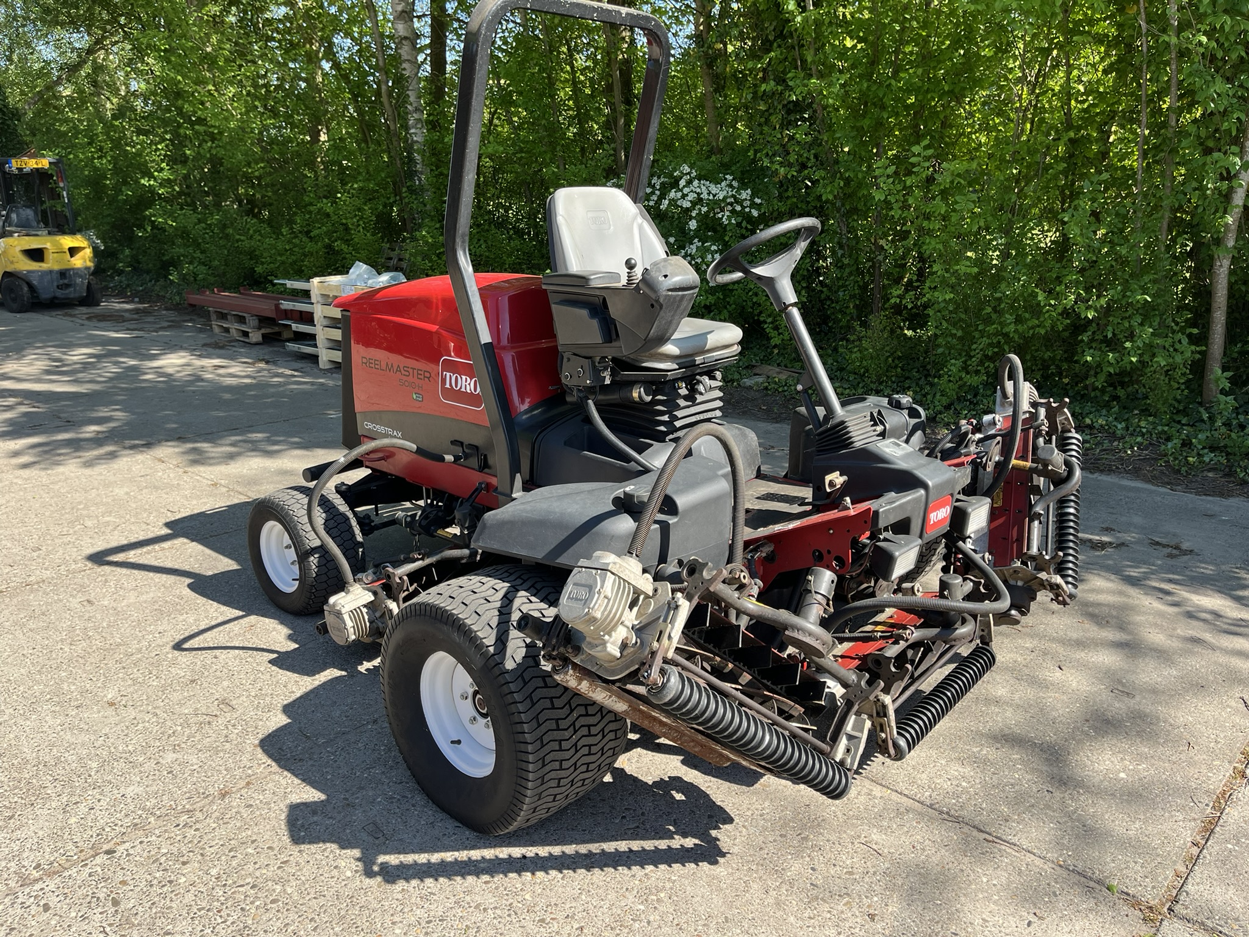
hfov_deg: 67.3
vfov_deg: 53.1
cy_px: 468
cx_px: 624
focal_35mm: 26
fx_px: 938
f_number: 1.6
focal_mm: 5.1
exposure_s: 1/737
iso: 50
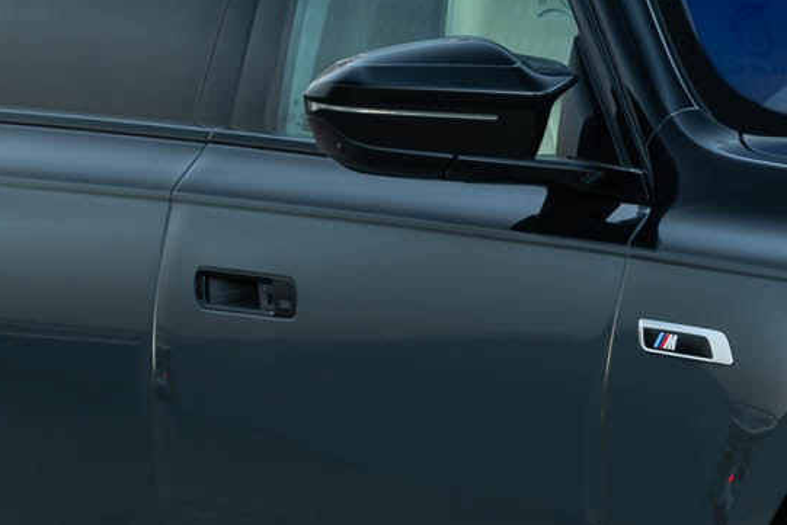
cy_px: -154
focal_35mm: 660
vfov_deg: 2.1
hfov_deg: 3.1
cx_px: 1310
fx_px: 14431
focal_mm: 102
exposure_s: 2.5
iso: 64
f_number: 8
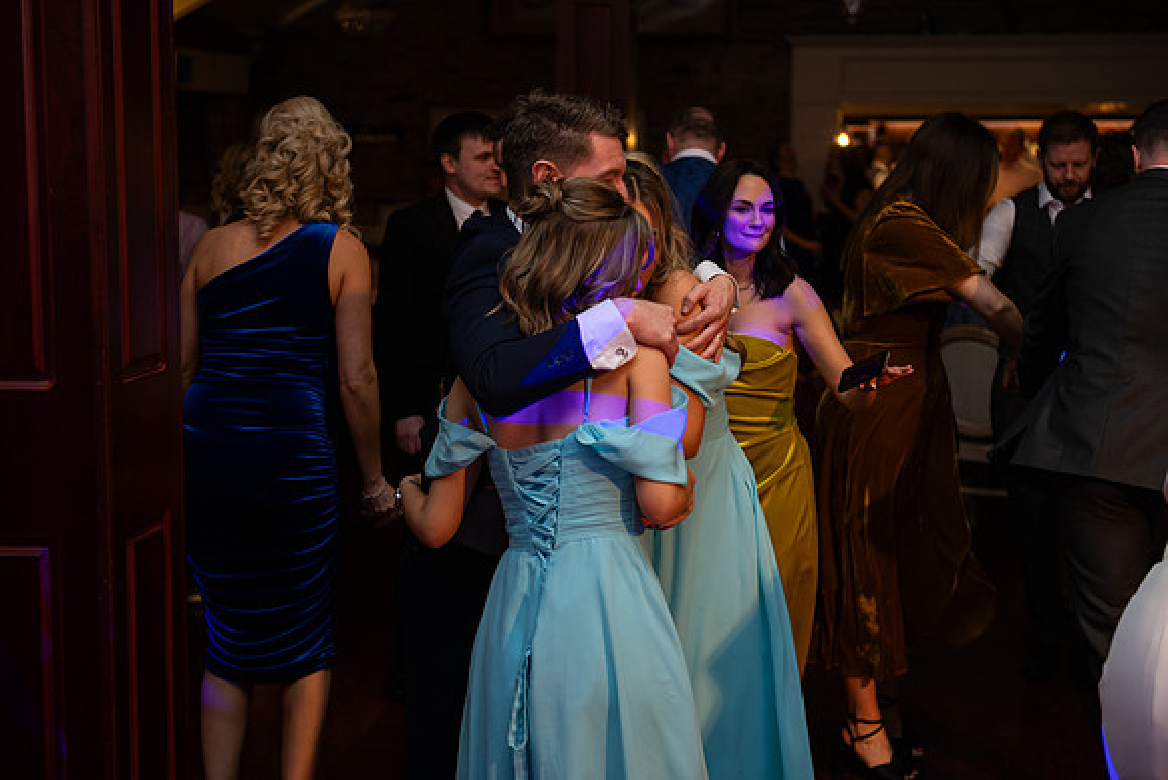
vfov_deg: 21.9
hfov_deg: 32.4
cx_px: 584
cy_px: 390
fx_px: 2012
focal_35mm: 62
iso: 640
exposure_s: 1/160
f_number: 3.5
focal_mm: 62
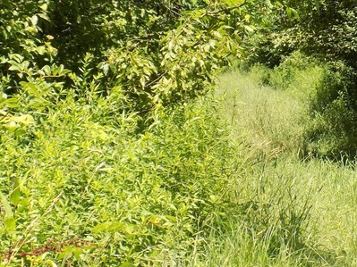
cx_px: 311
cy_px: 48
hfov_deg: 11.8
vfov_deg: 8.9
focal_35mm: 167
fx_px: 1722
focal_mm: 11.5
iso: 80
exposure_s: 1/200
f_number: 4.1
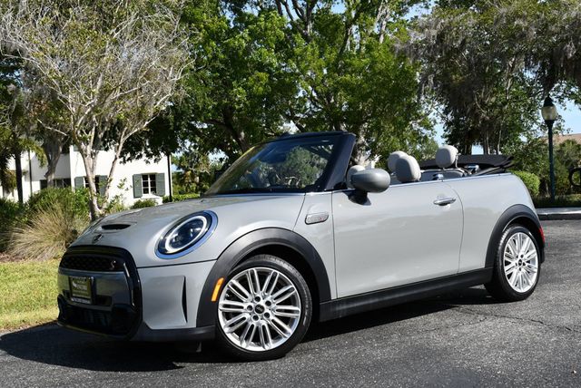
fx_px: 711
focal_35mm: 44
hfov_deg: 44.5
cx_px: 290
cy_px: 194
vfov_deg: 30.6
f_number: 8
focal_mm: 22
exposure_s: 1/250
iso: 125
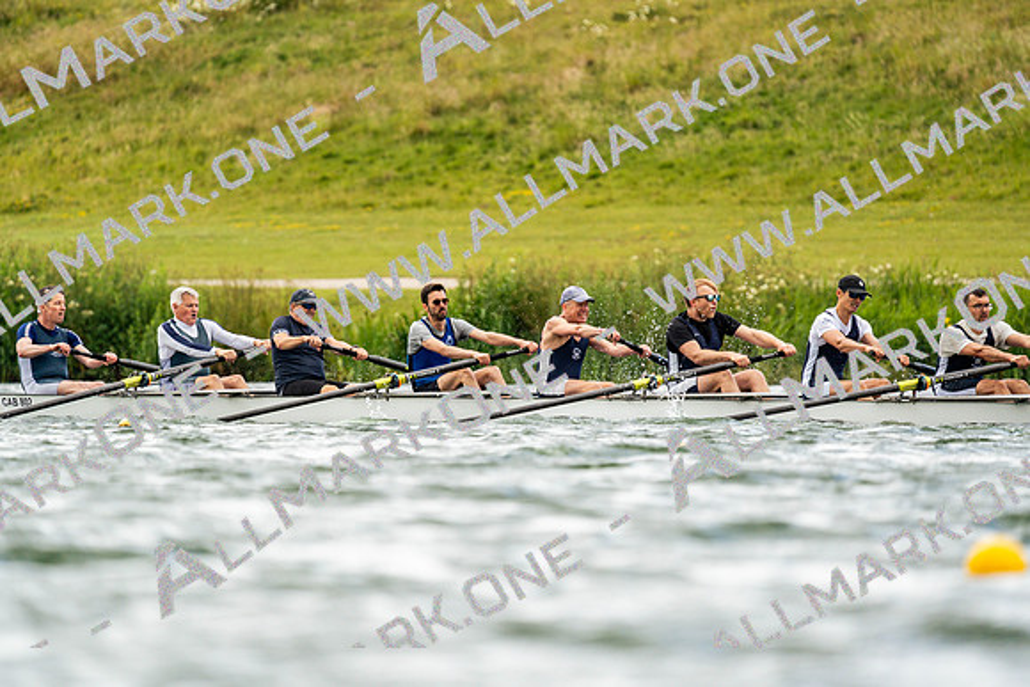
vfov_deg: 2.5
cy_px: 344
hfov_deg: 3.8
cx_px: 515
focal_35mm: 541
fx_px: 15482
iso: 640
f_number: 6.3
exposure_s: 1/2000
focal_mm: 541
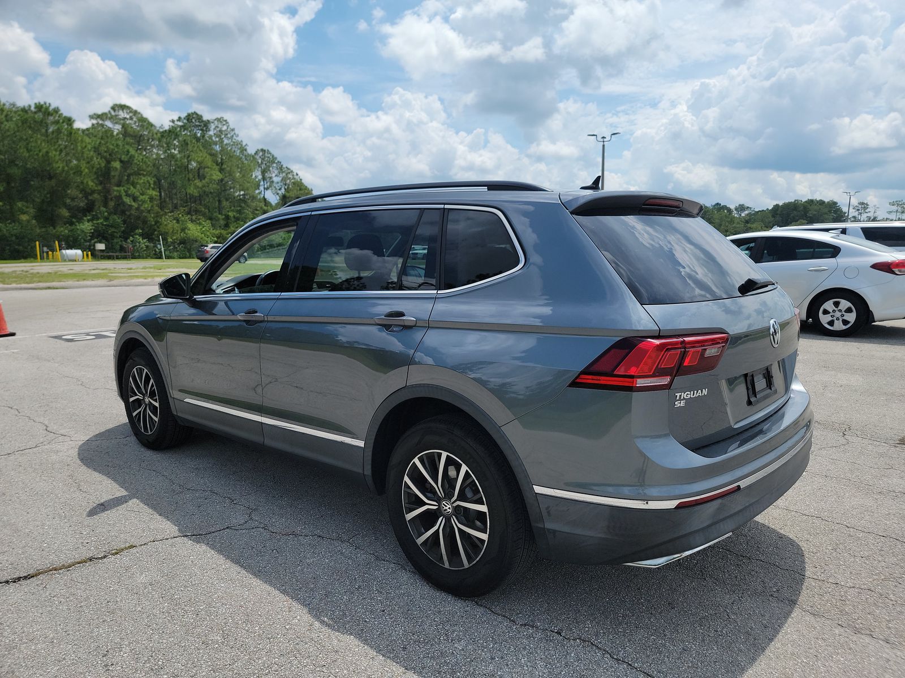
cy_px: 339
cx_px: 452
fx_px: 627
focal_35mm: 24
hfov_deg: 71.6
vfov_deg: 56.8
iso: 50
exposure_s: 1/1300
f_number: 1.8
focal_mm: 6.7
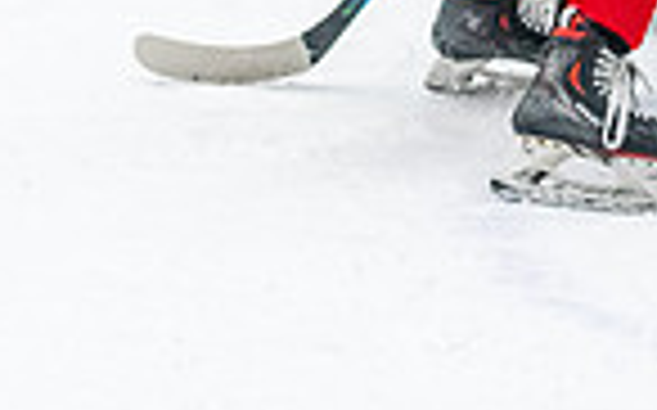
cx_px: 921
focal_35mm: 416
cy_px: -486
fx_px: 7443
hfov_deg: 5.0
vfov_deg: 3.1
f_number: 2.8
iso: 3200
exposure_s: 1/800
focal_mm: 75
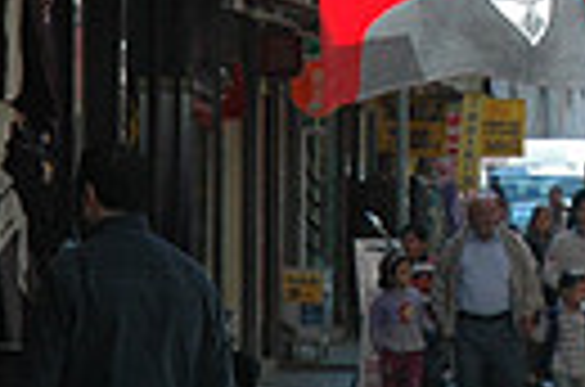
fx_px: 7586
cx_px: 616
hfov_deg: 4.4
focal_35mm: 468
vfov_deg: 2.9
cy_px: -7
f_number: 5
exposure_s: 1/800
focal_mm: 70
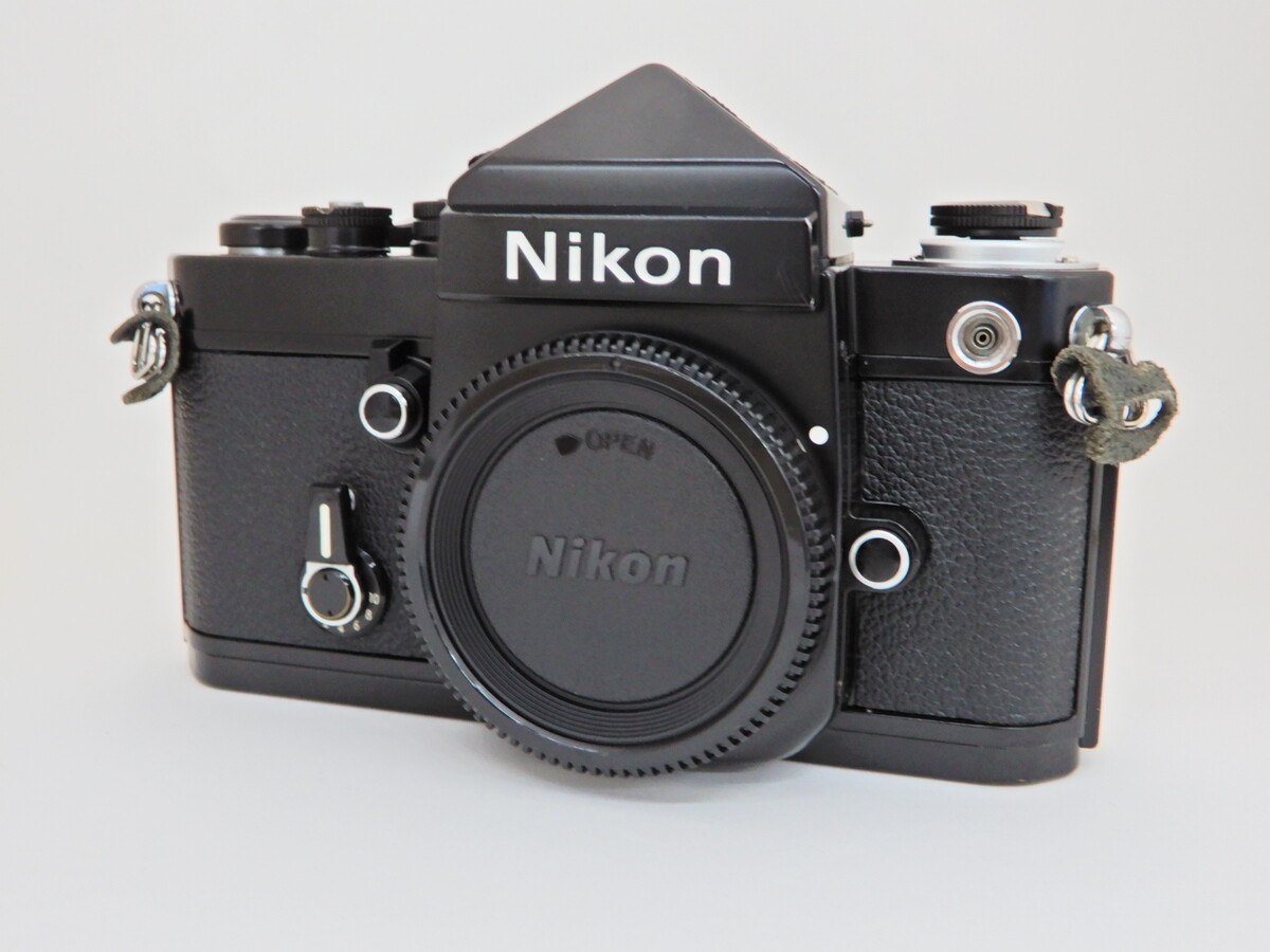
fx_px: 1394
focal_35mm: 38
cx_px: 635
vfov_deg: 37.7
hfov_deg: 49.0
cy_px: 476
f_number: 4
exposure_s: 1/30
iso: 250
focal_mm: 6.8
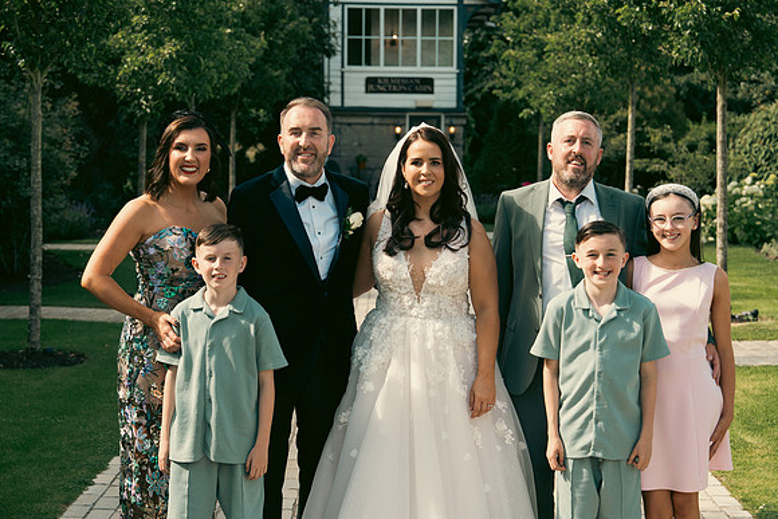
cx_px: 389
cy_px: 260
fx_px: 1513
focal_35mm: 70
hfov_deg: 28.8
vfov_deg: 19.5
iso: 320
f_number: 5
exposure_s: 1/500
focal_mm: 70
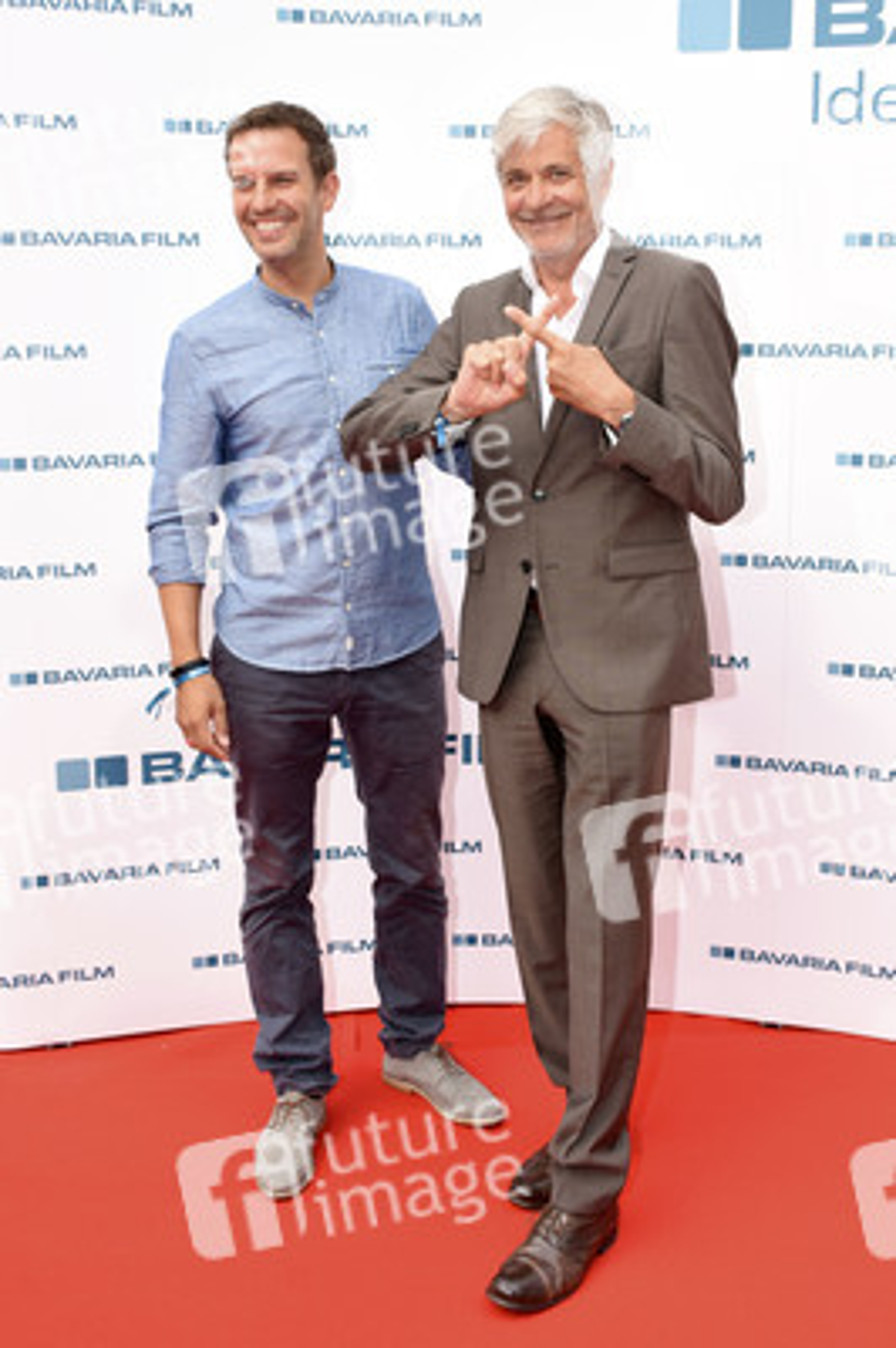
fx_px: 1290
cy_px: 674
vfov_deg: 55.1
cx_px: 448
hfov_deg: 38.3
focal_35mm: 34
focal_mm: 23
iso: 320
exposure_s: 1/160
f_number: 5.6
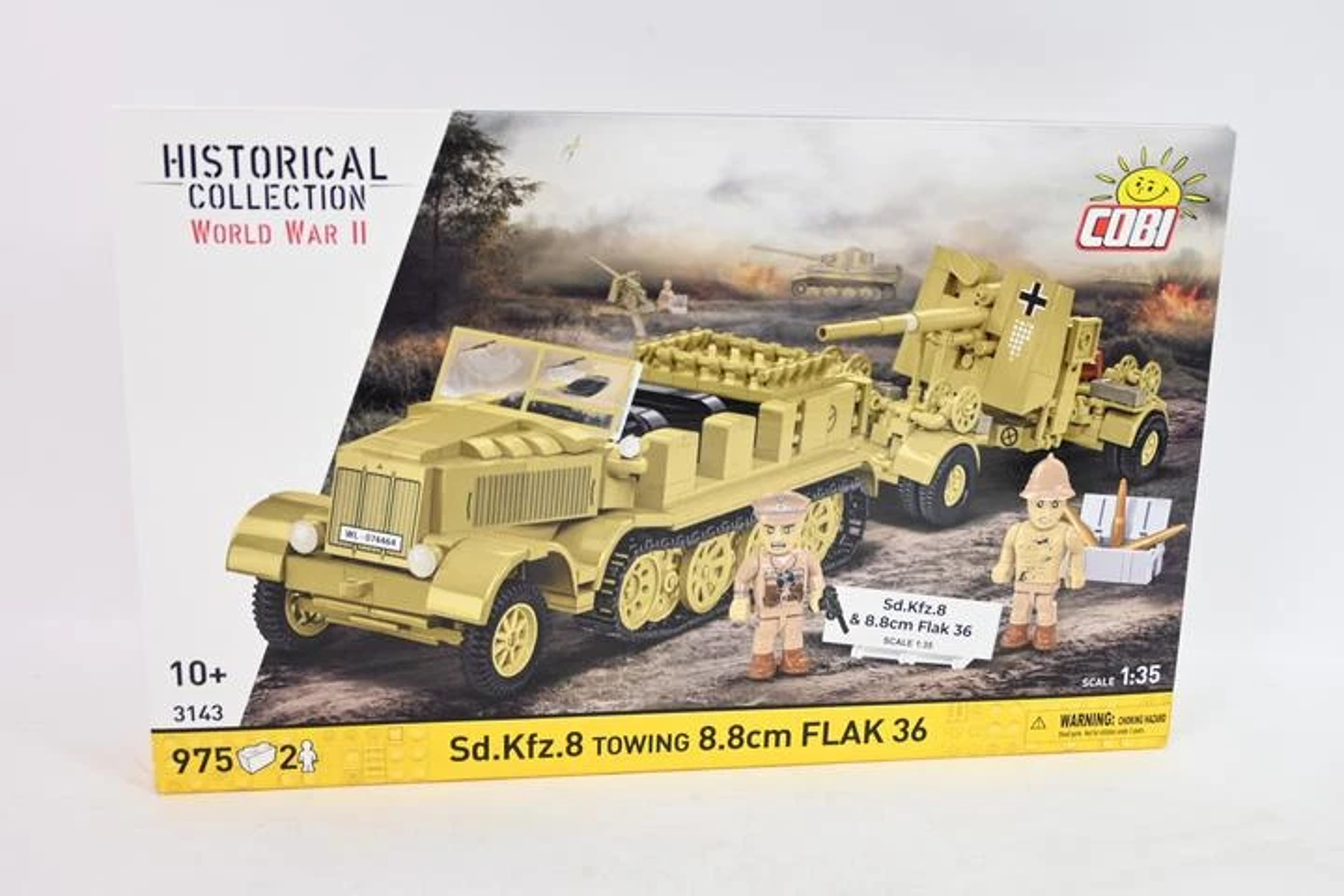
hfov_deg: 52.2
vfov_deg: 36.2
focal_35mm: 37
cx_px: 672
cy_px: 448
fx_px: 1372
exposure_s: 1/160
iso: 400
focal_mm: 24.5
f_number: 4.2
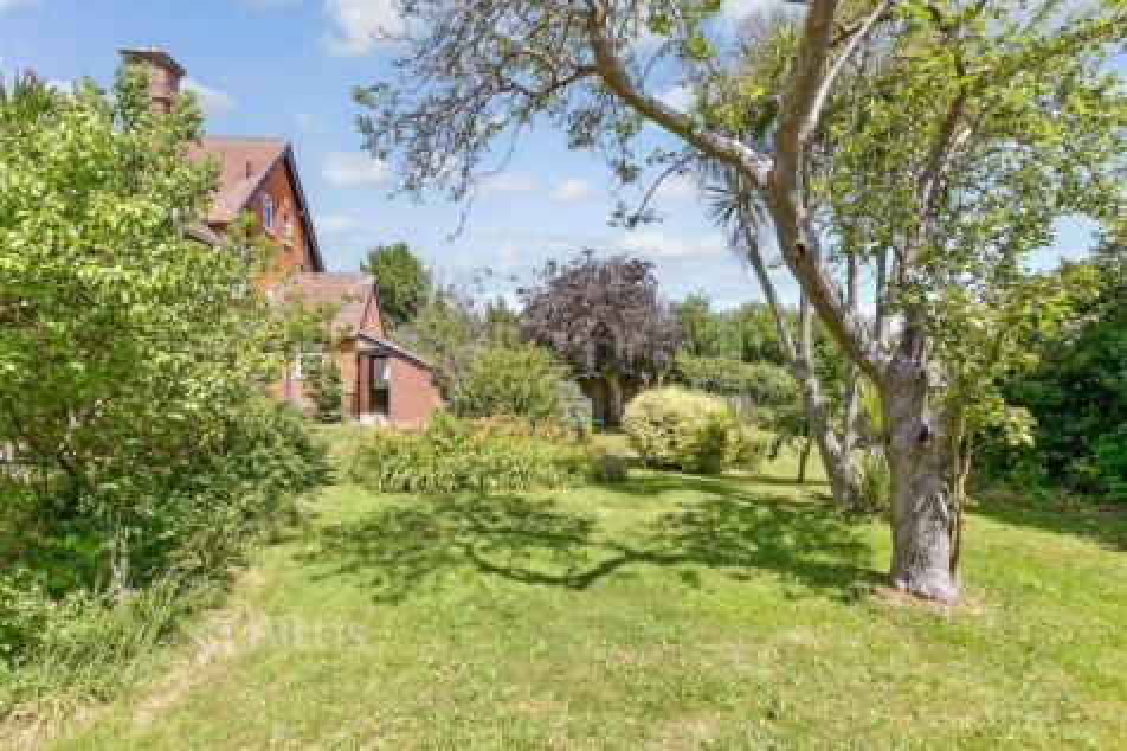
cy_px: 376
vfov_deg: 77.3
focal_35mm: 15
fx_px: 469
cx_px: 564
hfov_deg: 100.4
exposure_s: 1/250
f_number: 8
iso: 160
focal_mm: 10
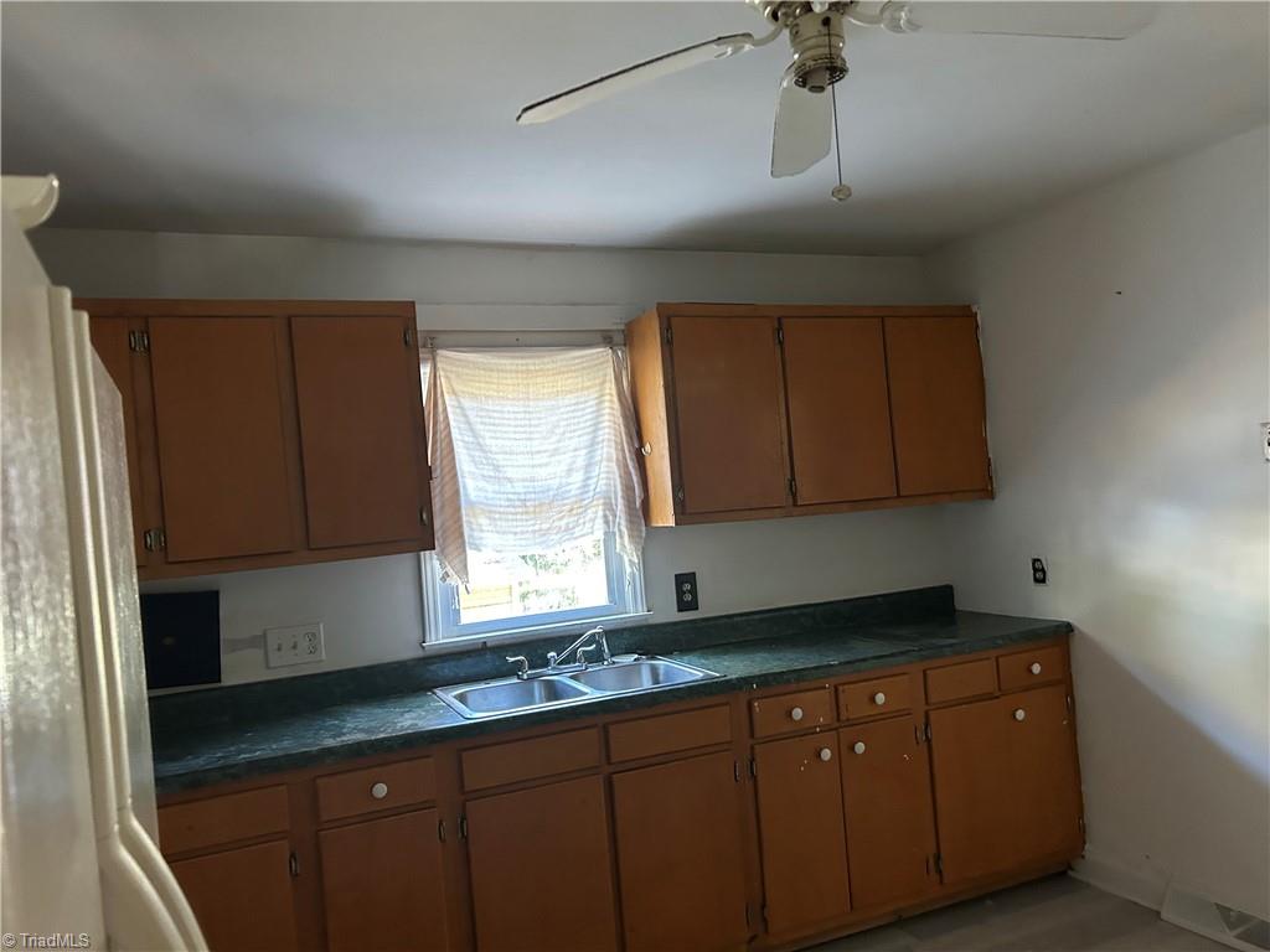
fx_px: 954
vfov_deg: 53.1
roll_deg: +4.4
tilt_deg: +0.0
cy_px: 476
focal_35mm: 26
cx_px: 635
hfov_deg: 67.3
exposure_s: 1/50
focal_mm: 5.7
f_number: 1.5
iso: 500
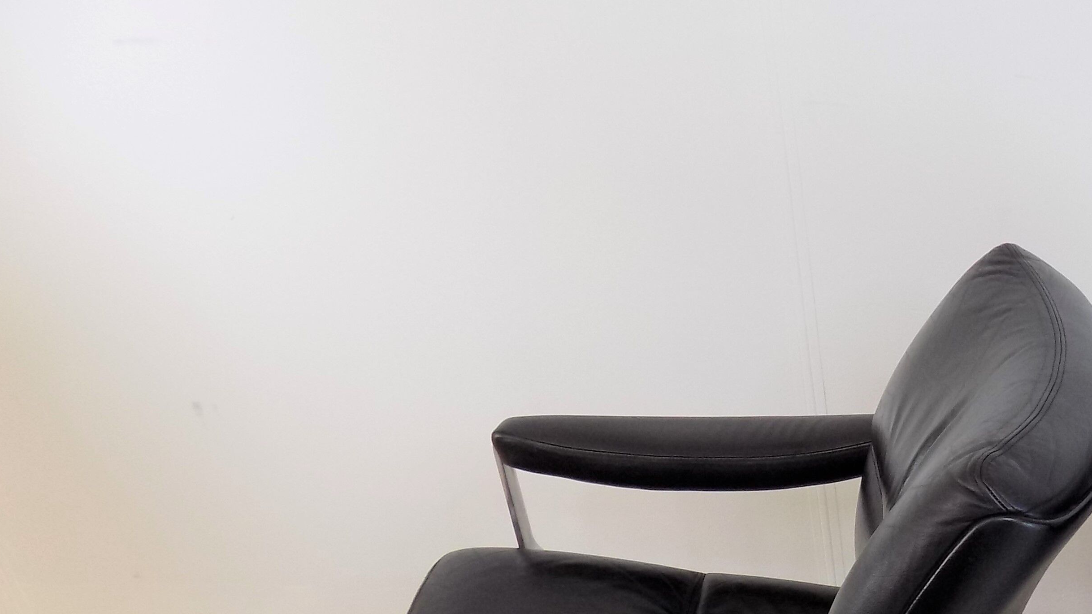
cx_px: 1142
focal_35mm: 53
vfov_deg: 21.2
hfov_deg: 34.8
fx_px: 1535
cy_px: 720
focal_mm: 4
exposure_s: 1/30
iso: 80
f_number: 3.1
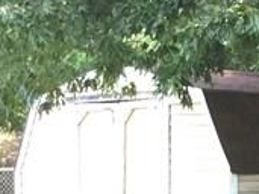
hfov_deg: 10.4
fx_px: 1391
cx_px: 341
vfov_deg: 7.9
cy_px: 271
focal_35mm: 186
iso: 40
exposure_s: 1/120
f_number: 2.4
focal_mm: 3.3
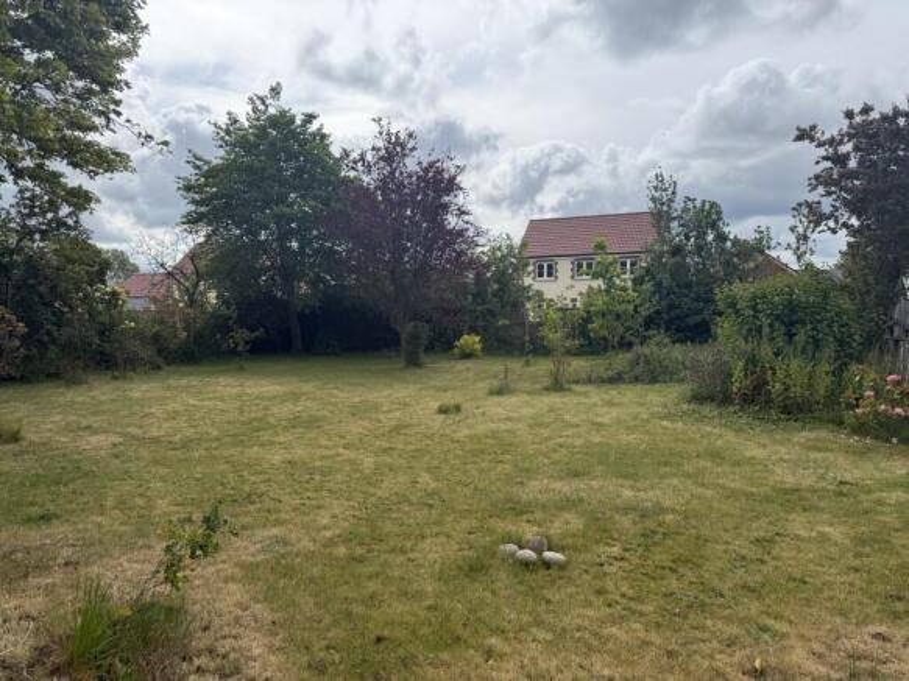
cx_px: 454
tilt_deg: -2.8
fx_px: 630
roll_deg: +0.4
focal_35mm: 24
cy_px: 340
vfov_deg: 56.8
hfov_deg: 71.6
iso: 80
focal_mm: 6.76
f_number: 1.78
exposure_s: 1/5319
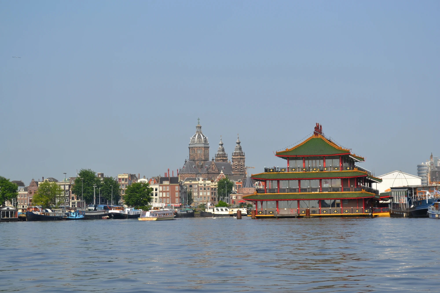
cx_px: 220
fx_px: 1008
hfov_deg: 24.6
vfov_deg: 16.6
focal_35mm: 82
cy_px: 146
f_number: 9
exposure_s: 1/320
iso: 100
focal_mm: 55
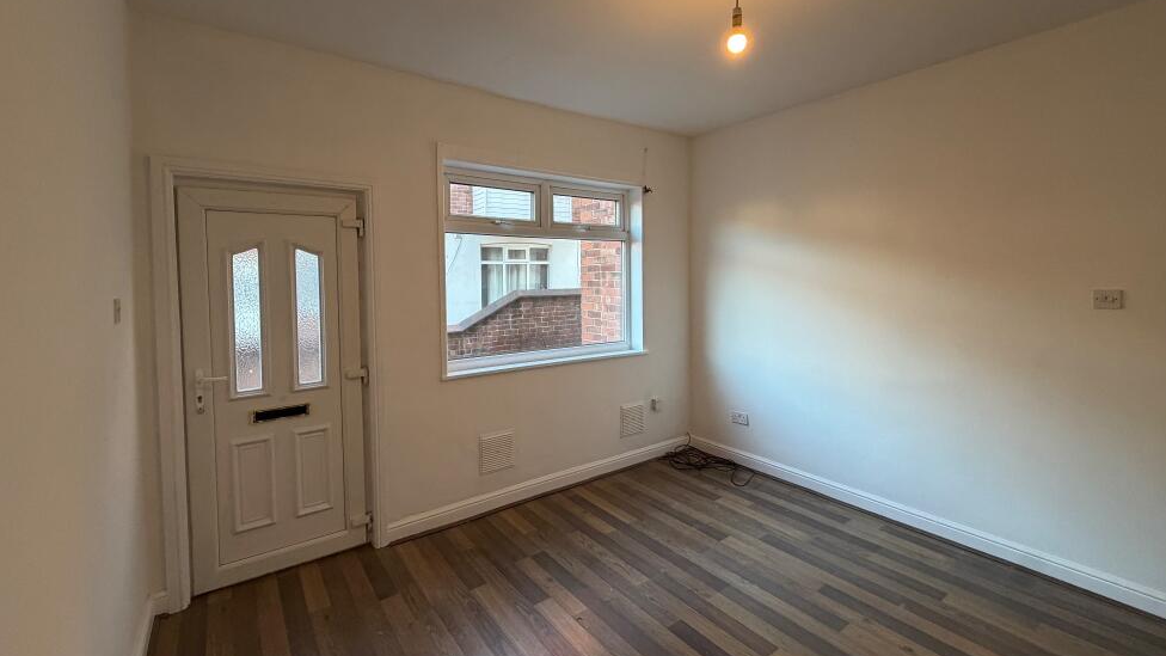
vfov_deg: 66.9
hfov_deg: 99.4
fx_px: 495
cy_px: 290
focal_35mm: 16
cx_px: 572
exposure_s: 1/87
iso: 320
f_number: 2.2
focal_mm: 2.22
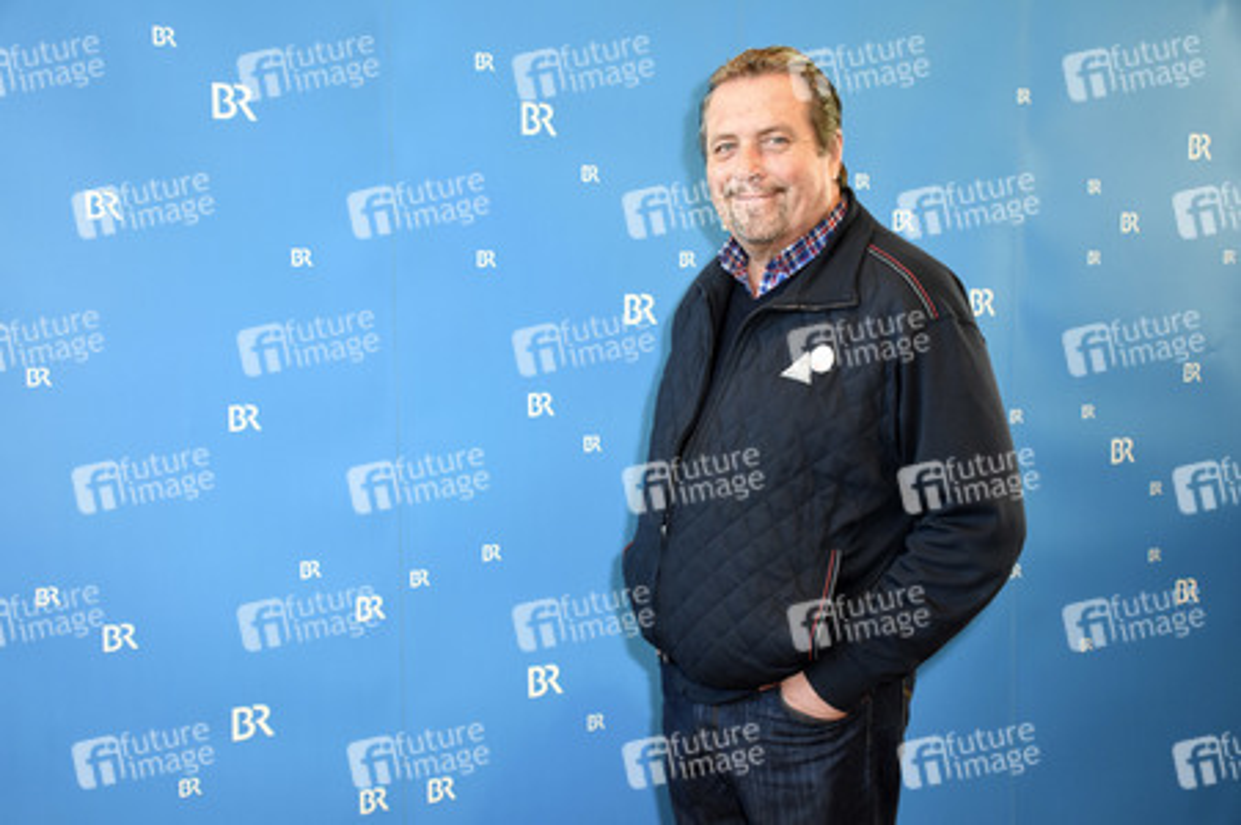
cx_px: 620
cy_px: 412
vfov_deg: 29.8
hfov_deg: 43.6
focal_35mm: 45
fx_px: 1550
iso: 1600
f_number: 4.5
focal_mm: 30
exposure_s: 1/125
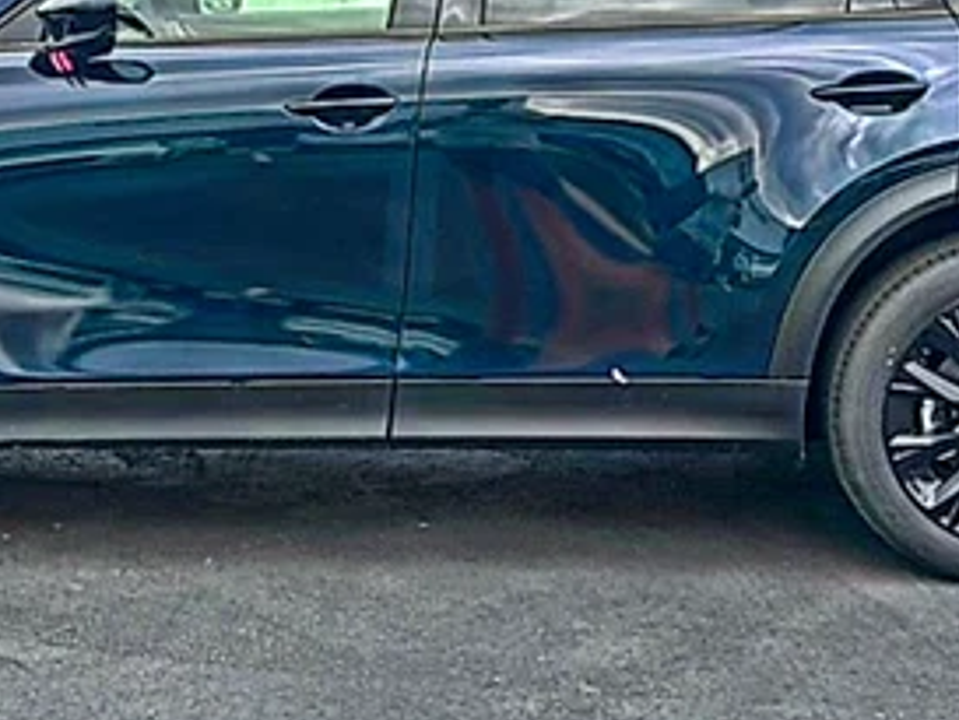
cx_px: 383
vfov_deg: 22.7
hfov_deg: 30.2
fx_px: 1774
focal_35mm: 64
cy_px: 177
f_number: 1.78
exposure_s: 1/2165
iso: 80
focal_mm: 6.86
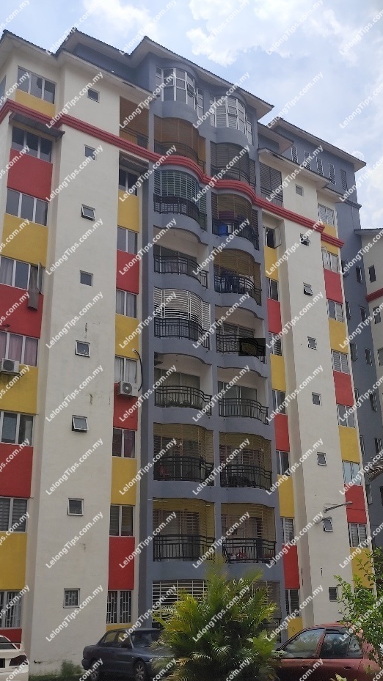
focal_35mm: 34
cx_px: 206
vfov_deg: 58.0
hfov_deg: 34.6
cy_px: 336
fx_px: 614
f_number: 1.65
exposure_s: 1/2384
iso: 50
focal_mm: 6.14
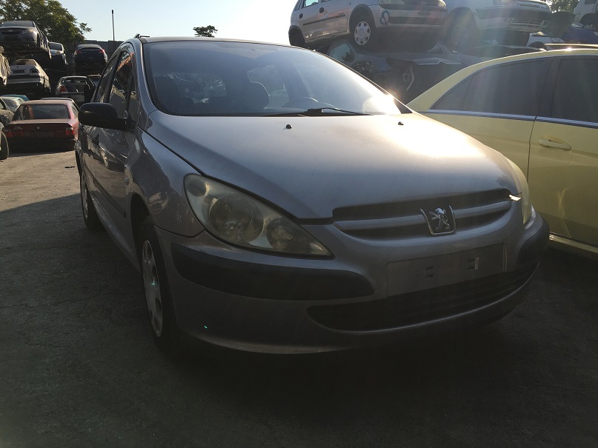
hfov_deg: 61.7
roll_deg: -1.4
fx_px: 501
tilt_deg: -10.6
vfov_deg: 48.2
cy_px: 224
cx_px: 299
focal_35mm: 29
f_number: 2.2
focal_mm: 4.15
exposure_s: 1/1508
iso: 25
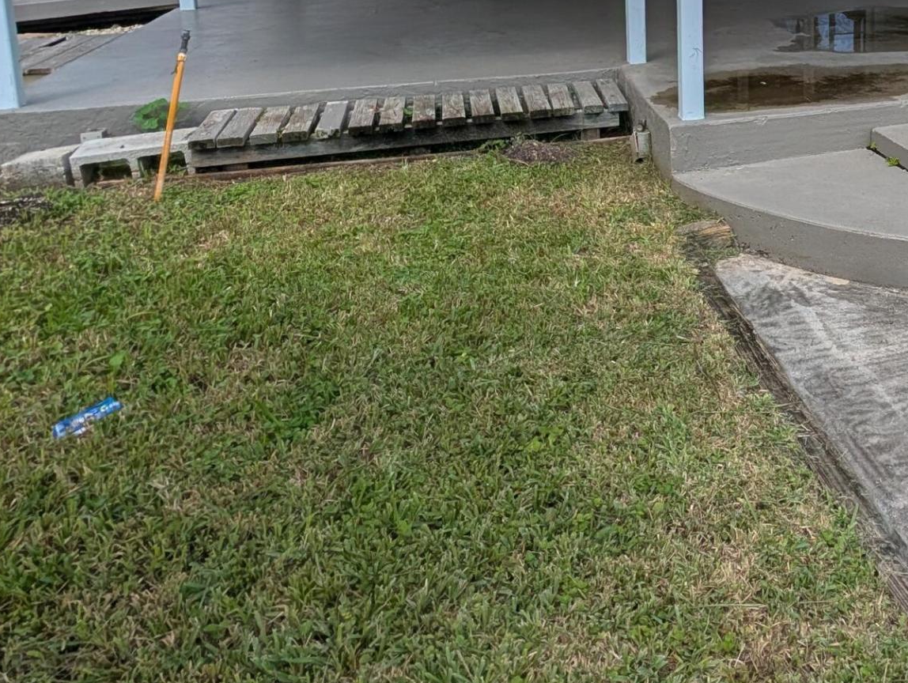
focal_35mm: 30
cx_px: 833
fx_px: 788
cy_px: 12
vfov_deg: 41.3
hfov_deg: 52.0
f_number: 1.7
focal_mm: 2.02
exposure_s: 1/3436
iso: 48
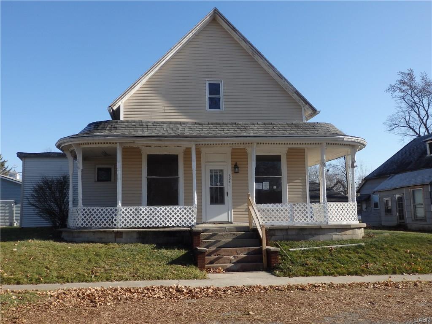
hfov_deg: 60.0
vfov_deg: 46.8
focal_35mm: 30
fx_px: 374
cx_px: 216
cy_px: 162
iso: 100
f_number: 3.3
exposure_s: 1/800
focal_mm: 5.5
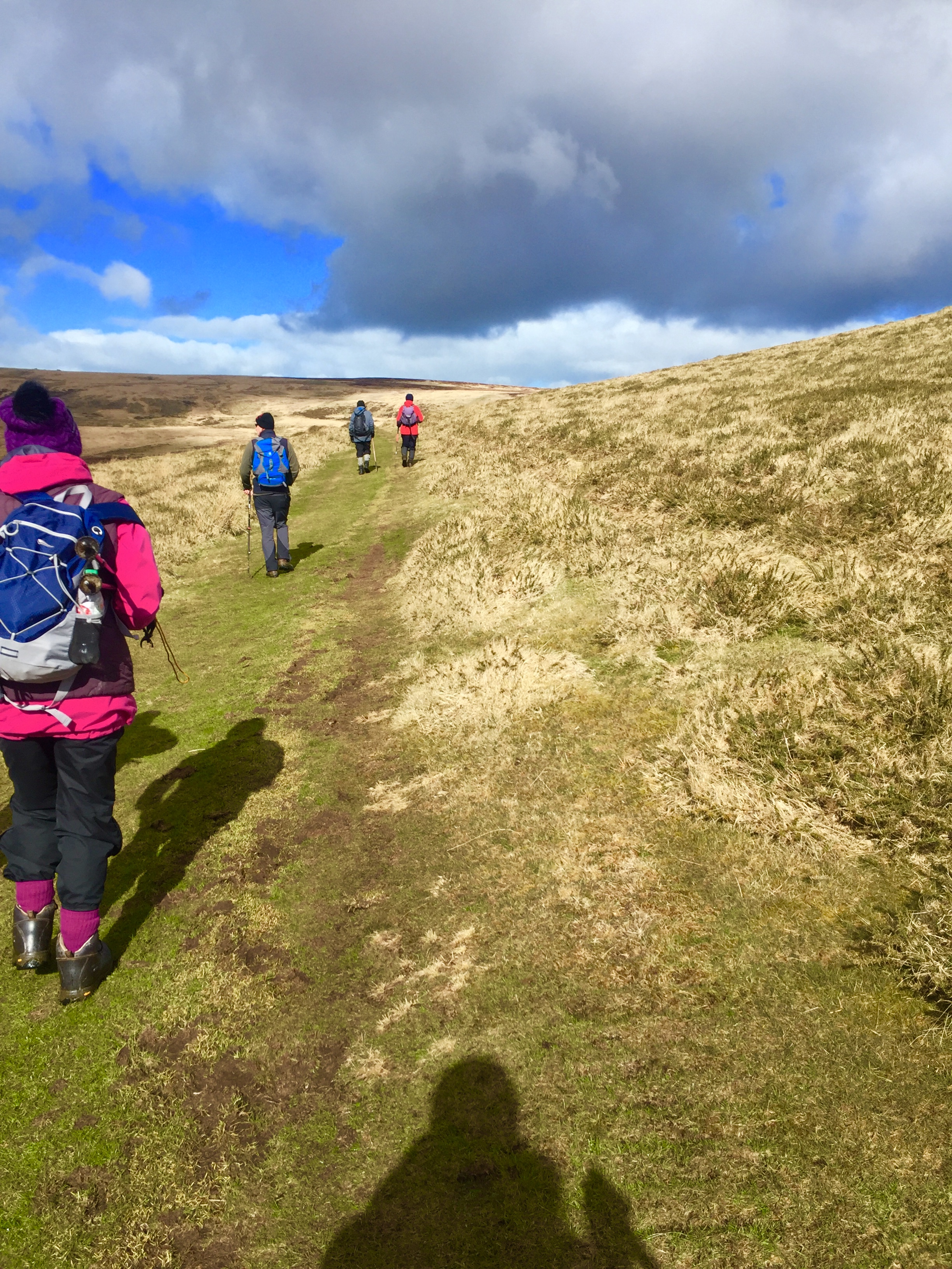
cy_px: 634
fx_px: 1063
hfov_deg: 48.2
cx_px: 476
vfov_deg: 61.7
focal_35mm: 29
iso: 32
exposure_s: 1/2083
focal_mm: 4.15
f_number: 2.2
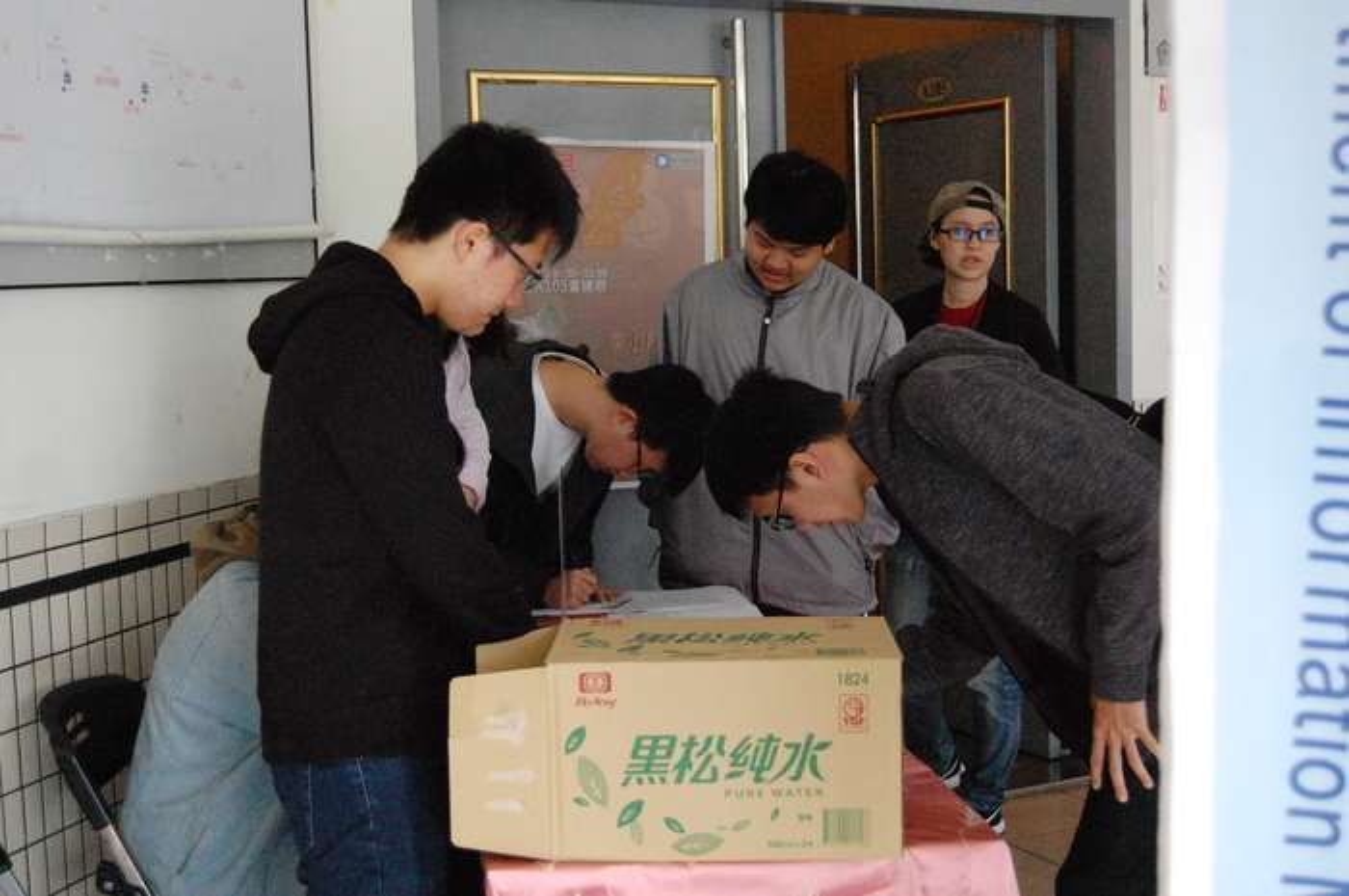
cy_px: 448
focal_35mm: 48
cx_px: 674
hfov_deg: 41.2
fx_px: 1797
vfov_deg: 28.0
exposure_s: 1/125
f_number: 4.5
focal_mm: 32
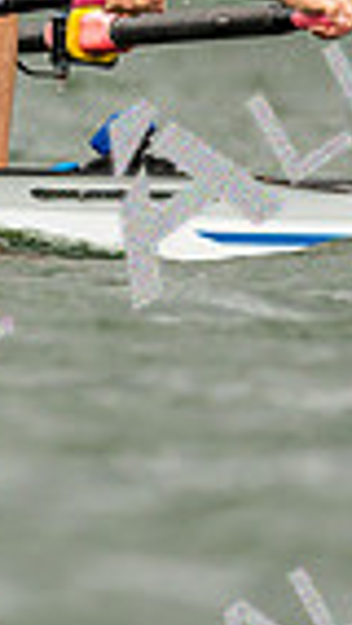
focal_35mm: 2559
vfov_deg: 0.8
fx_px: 42411
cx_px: -268
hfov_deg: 0.5
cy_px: -108
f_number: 6.3
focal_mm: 600
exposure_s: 1/2000
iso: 500
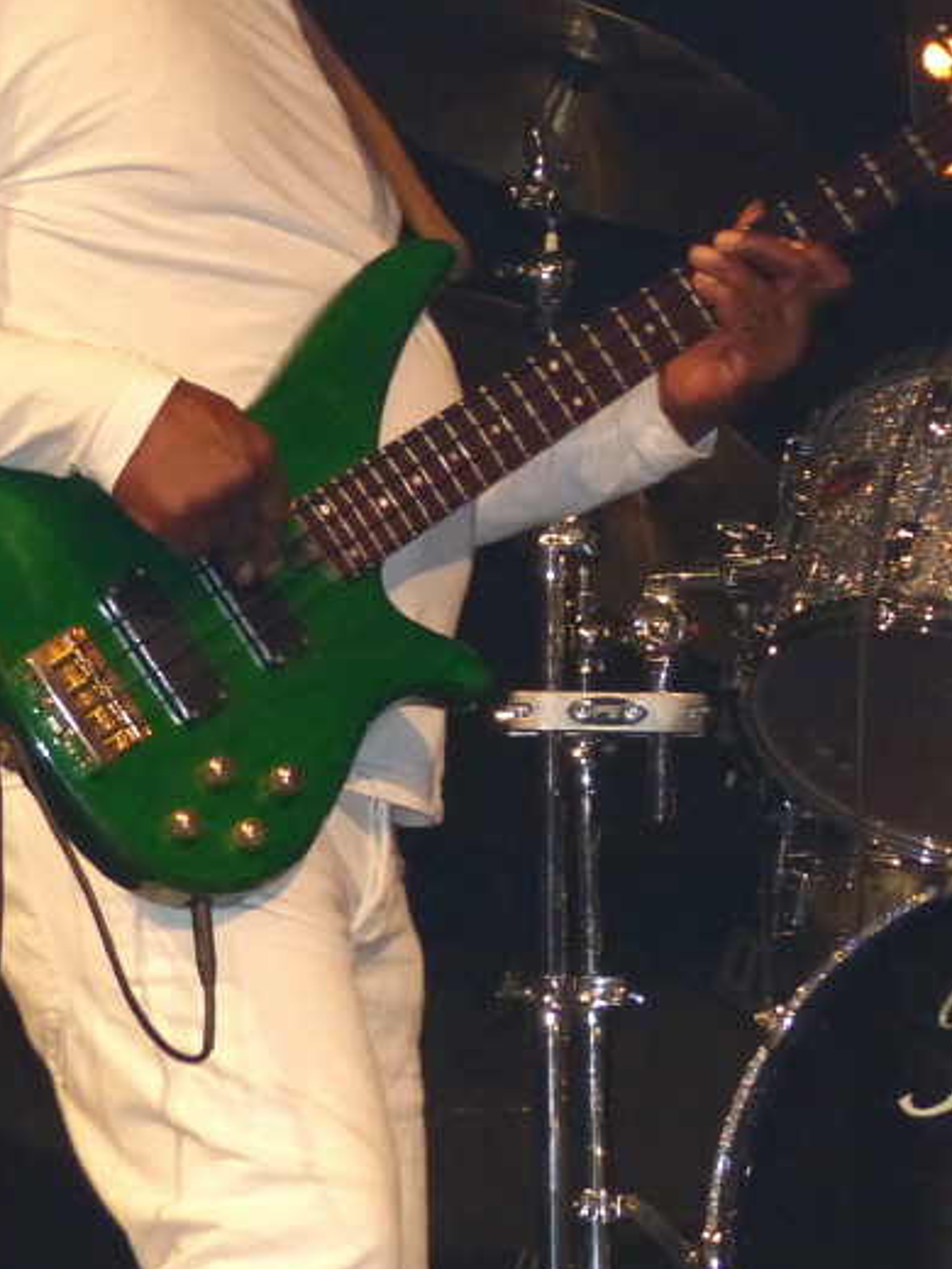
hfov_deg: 9.9
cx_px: 500
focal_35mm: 150
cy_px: 571
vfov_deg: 13.2
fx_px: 5500
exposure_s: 1/60
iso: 400
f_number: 2.8
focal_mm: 14
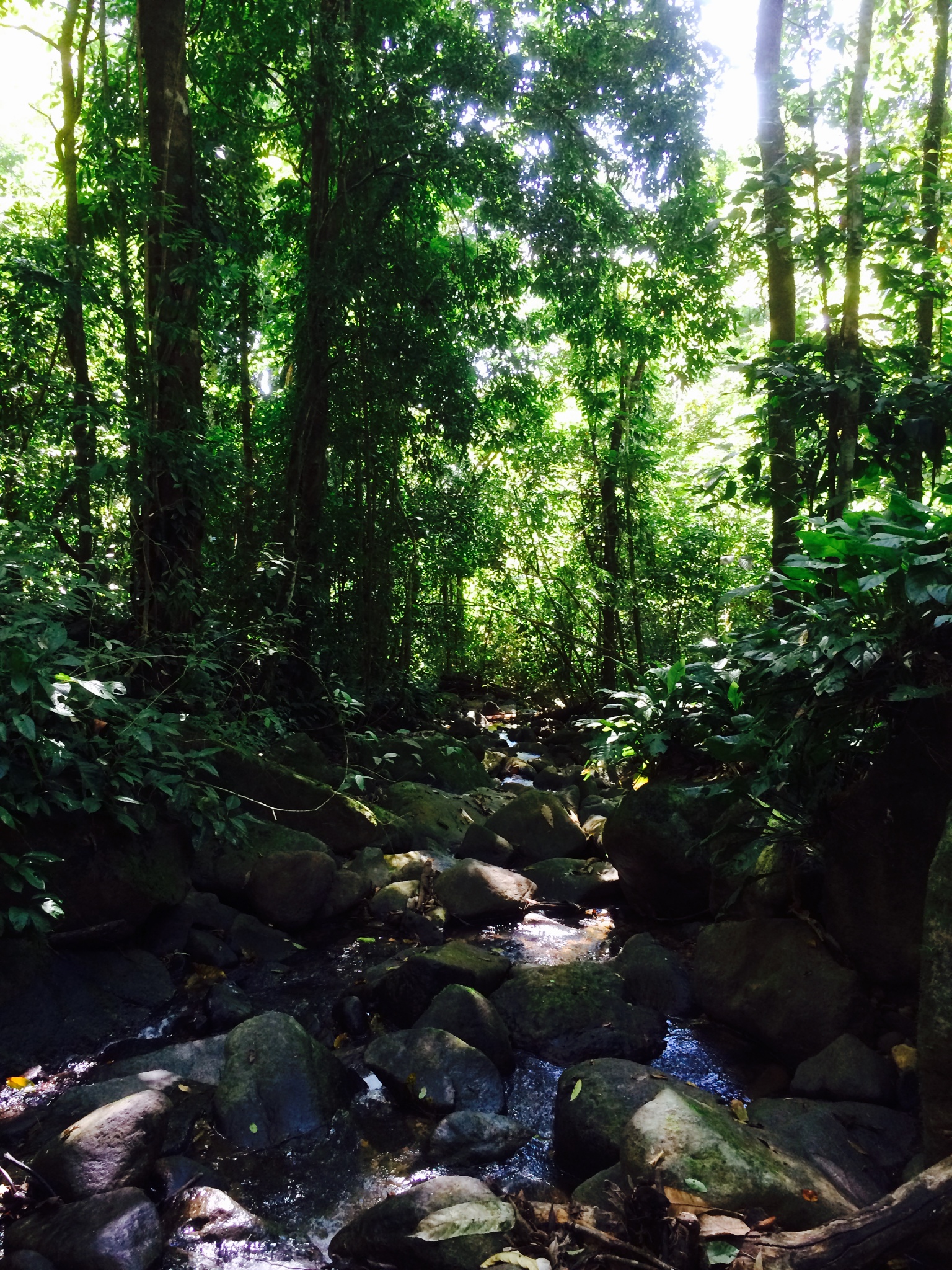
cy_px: 635
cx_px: 476
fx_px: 1100
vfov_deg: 60.0
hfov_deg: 46.8
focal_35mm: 30
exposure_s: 1/30
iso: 64
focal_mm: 4.12
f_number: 2.2
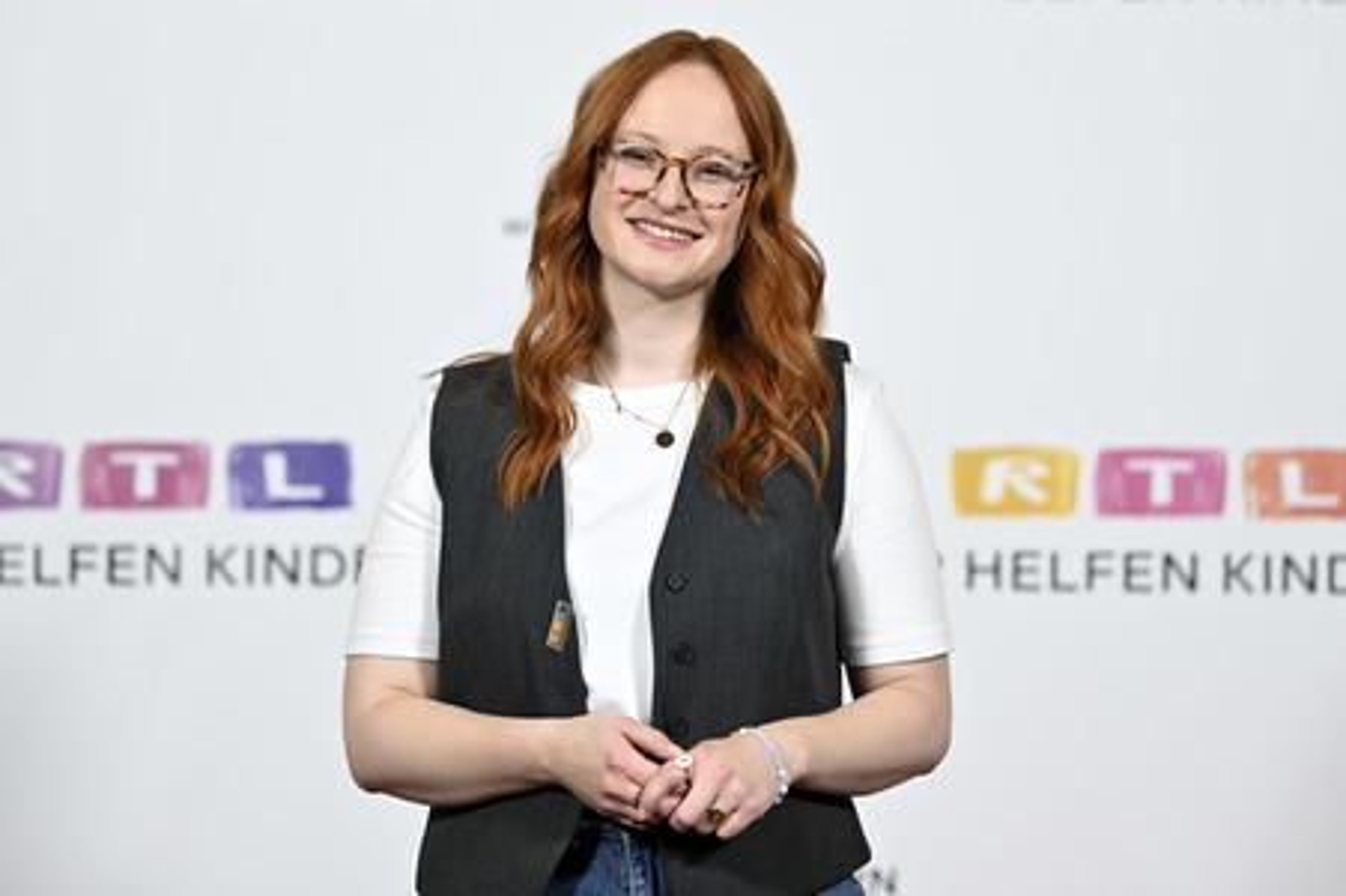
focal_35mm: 95
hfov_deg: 21.5
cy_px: 448
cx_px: 673
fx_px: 3549
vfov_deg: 14.4
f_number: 2.8
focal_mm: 95
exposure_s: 1/640
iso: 1250
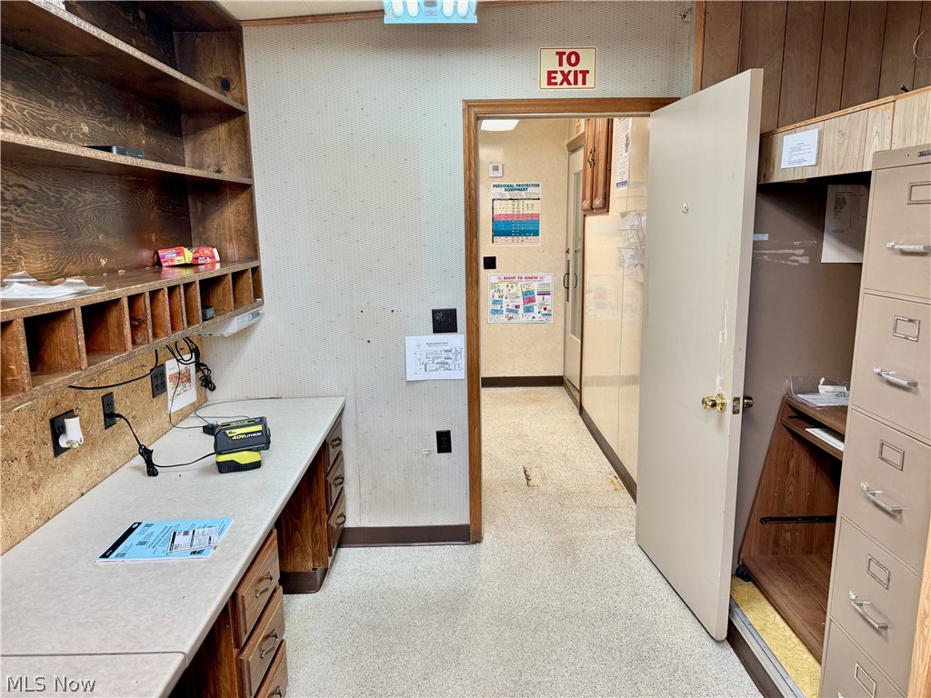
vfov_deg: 56.8
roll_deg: +0.4
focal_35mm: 24
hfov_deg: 71.6
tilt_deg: -9.8
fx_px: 645
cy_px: 349
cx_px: 466
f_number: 1.78
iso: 200
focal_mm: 6.76
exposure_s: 1/120
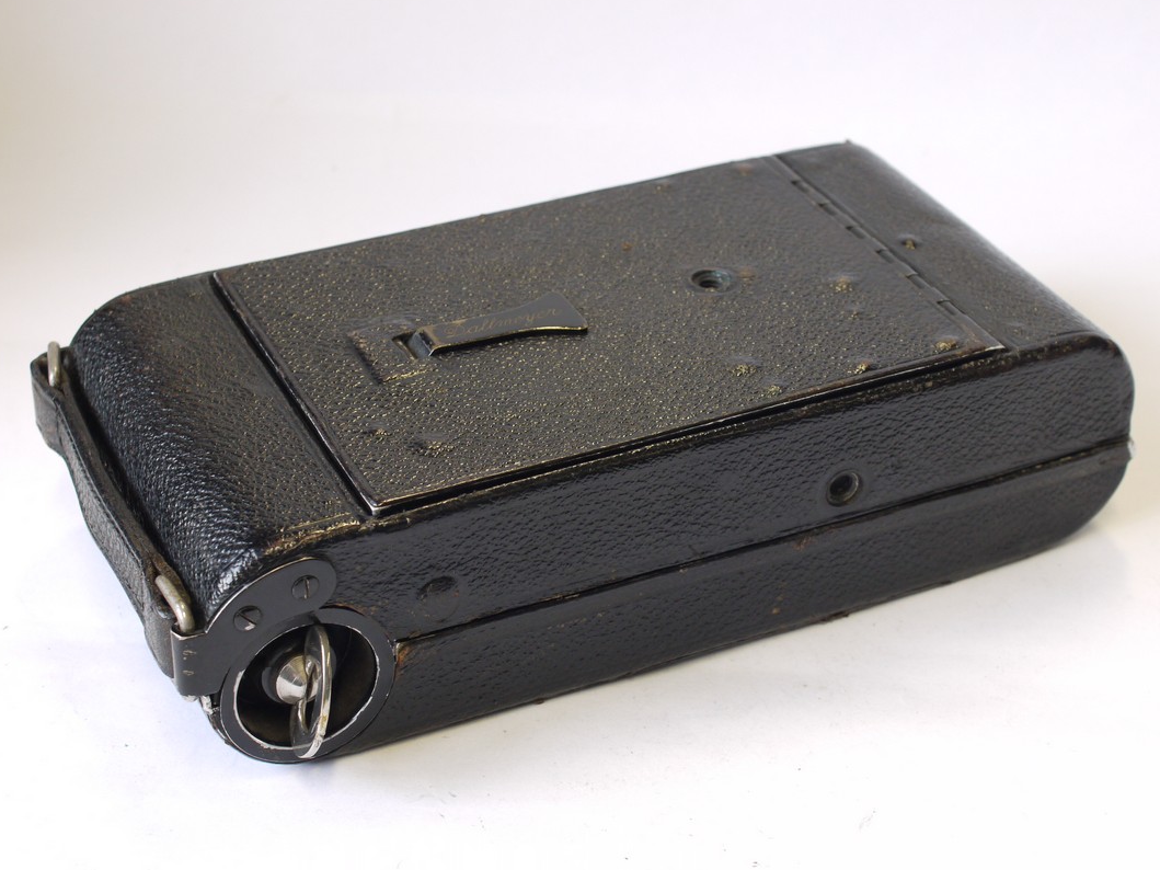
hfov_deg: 28.6
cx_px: 590
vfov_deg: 21.6
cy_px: 459
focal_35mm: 68
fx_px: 2278
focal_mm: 30
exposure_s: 1/40
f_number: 6.3
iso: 400
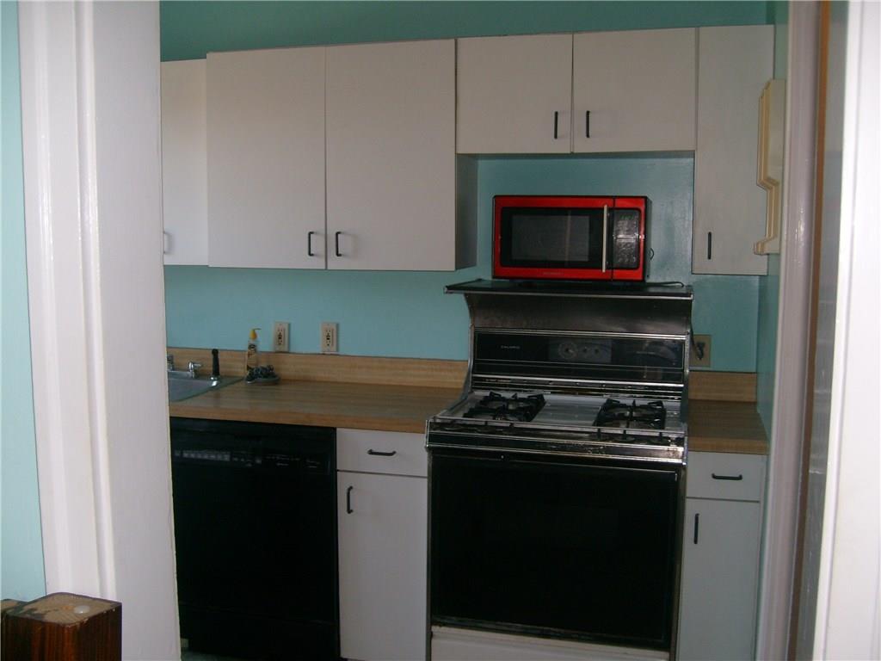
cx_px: 440
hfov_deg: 52.6
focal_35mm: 35
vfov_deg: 40.7
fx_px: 891
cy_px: 330
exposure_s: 1/45
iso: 100
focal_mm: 5.8
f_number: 2.8
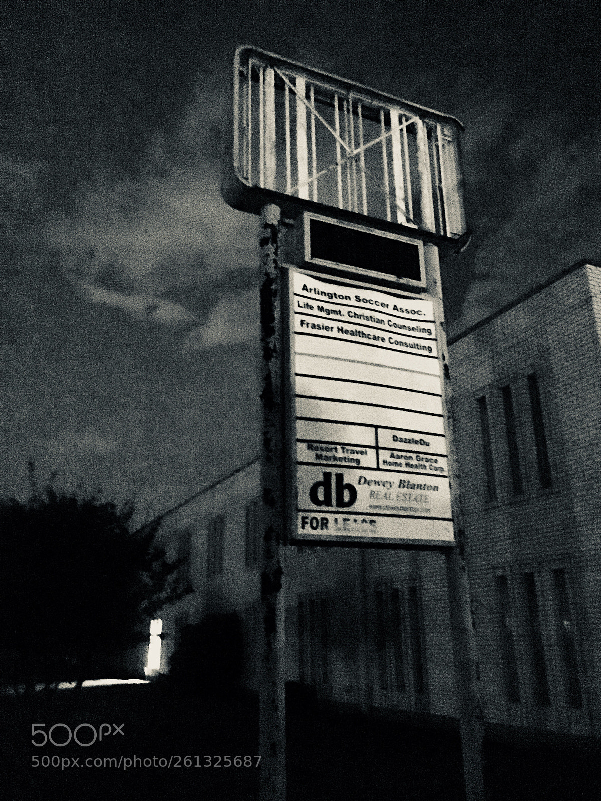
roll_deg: +2.2
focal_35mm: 29
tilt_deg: +18.6
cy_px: 400
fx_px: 671
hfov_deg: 48.2
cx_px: 300
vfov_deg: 61.7
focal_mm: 4.15
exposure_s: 1/15
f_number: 2.2
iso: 2000
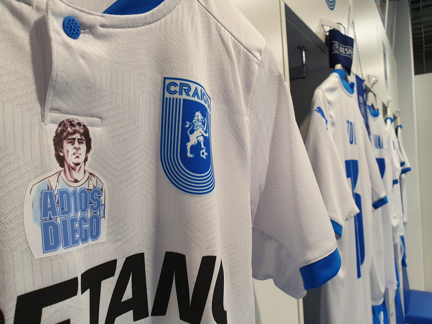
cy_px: 162
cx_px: 216
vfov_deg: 53.1
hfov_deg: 67.3
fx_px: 324
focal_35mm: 26
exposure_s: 1/50
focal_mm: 4.32
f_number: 2.4
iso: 250
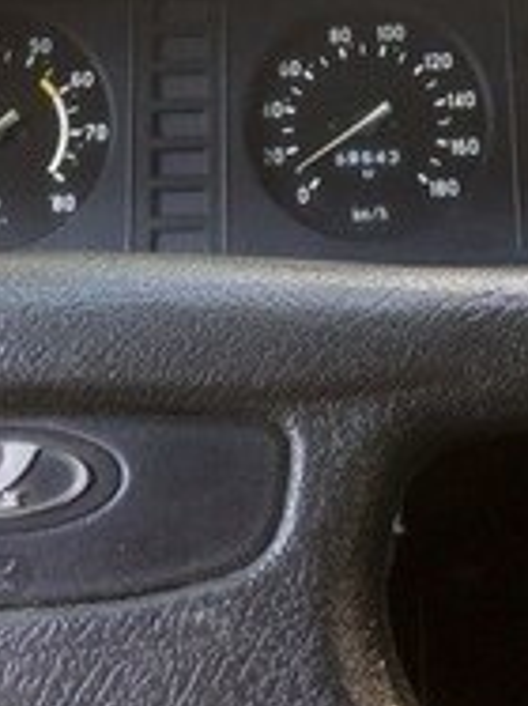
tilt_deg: -20.3
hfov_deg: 19.0
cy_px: -68
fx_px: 1568
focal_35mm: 77
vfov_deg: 23.8
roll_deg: +3.8
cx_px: 362
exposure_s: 1/33
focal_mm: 4.15
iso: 40
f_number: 2.2
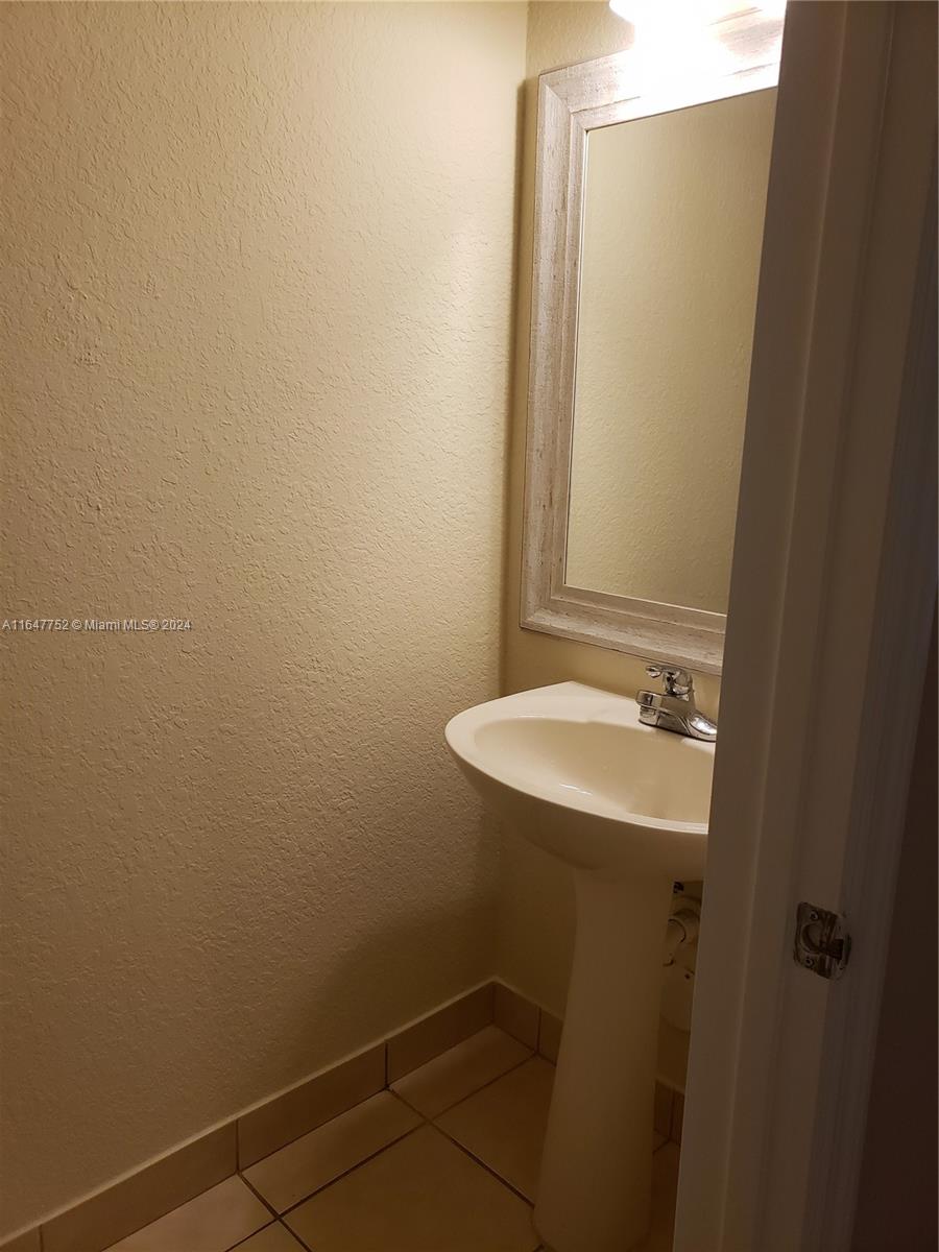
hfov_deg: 53.1
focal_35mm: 26
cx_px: 470
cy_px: 626
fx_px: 940
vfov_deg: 67.3
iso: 200
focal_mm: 4.3
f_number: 2.4
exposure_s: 1/60
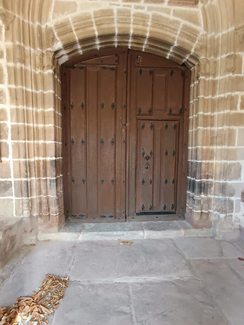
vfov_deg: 94.5
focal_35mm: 16
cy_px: 162
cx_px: 122
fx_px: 150
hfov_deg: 78.1
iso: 431
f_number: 2.2
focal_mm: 1.65
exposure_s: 1/50
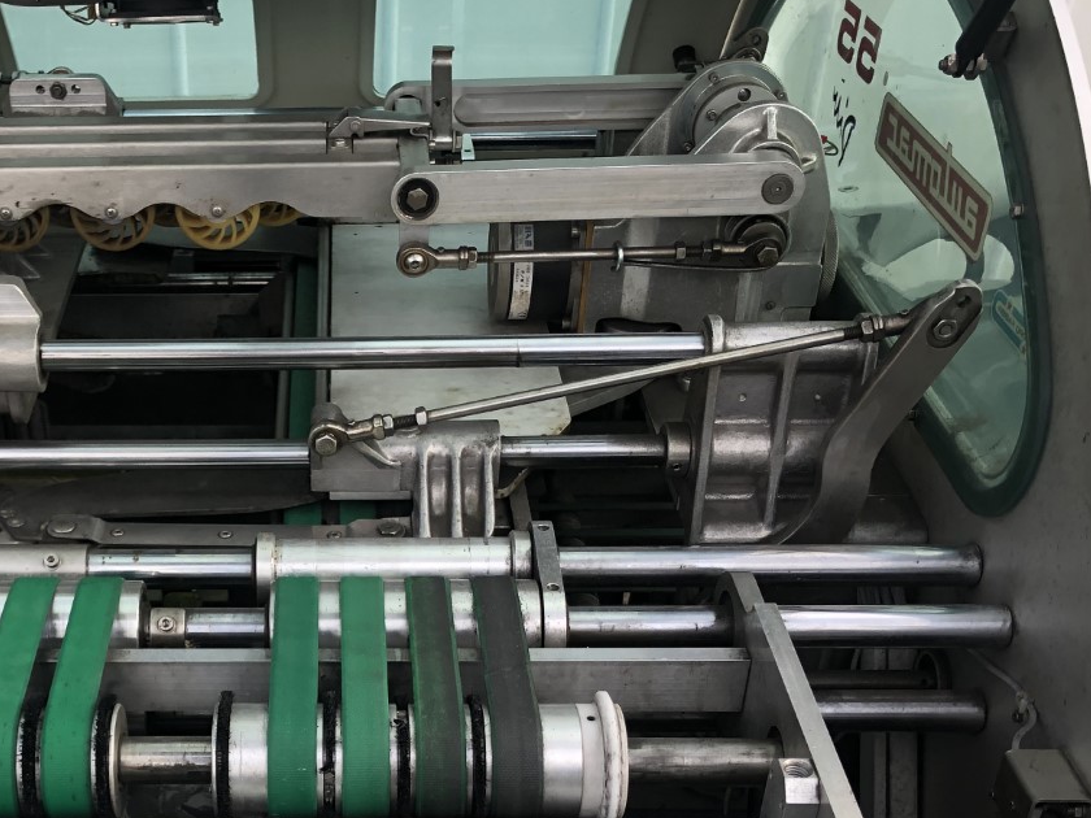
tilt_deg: -34.9
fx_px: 1513
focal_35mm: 48
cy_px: 651
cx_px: 269
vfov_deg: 29.6
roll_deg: +3.0
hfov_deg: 38.6
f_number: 1.8
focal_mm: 4
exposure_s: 1/216
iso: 20
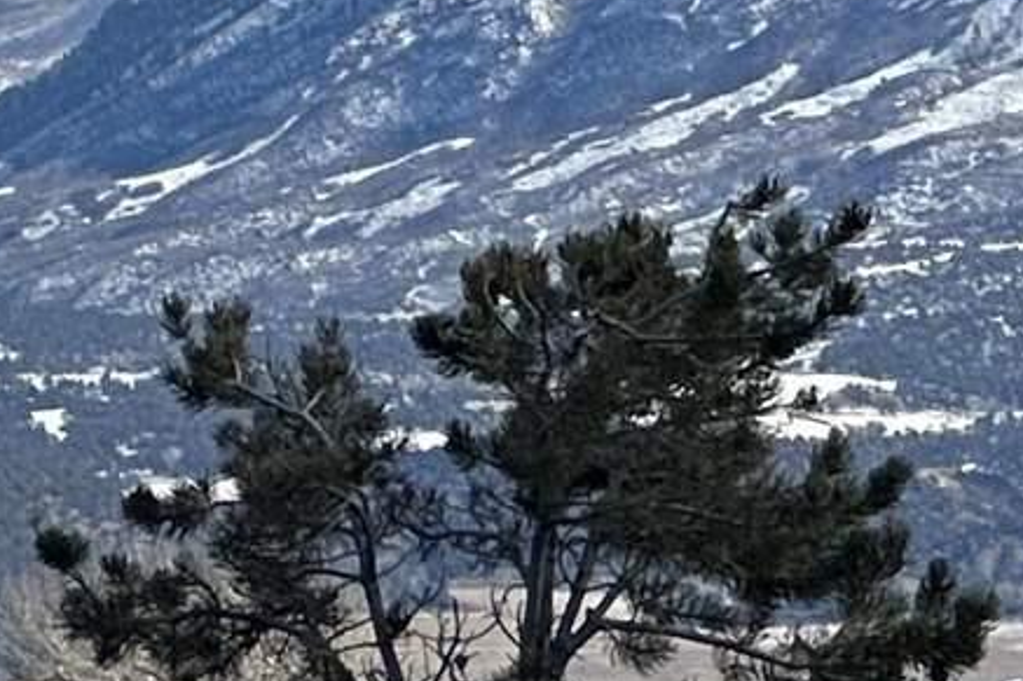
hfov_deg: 3.6
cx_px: -1435
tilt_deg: +1.9
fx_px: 15992
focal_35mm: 563
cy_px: -337
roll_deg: -1.3
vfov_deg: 2.4
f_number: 2.8
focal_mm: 9
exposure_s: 1/1277
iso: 32
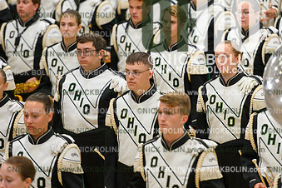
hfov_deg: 6.0
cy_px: 35
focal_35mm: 342
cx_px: 200
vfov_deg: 4.0
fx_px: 2679
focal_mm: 200
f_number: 2.8
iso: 1600
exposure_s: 1/320
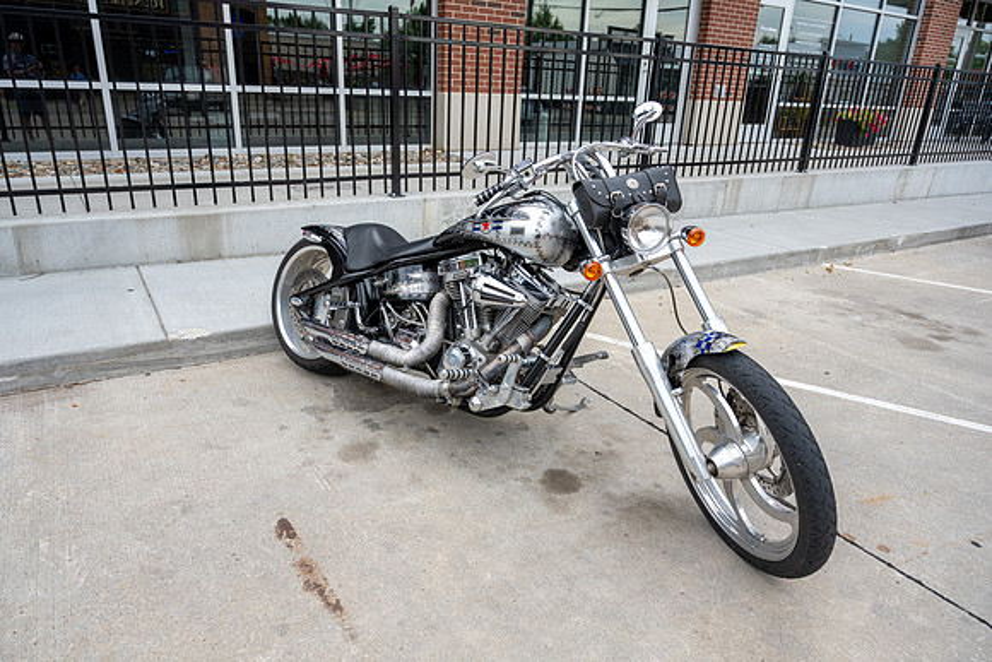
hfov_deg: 73.7
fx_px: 661
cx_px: 496
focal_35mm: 24
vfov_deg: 53.2
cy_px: 331
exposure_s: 1/200
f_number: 5.6
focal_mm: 24
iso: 320
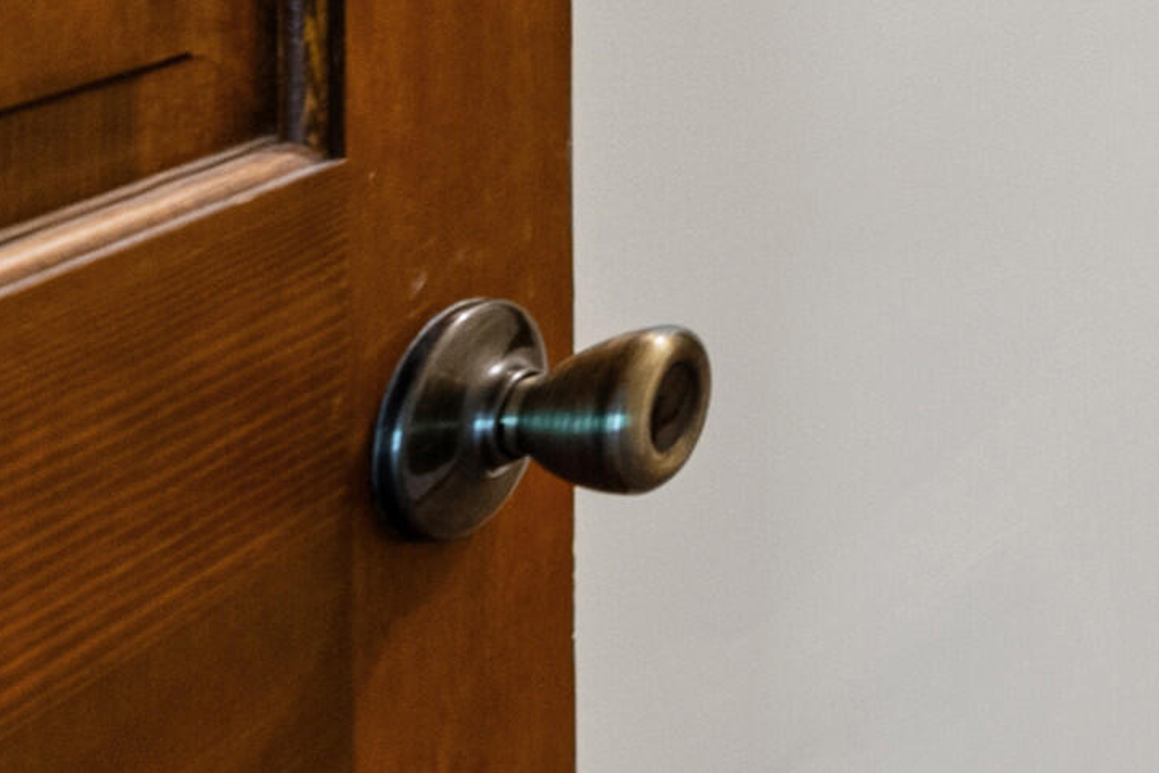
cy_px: -374
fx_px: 2061
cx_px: 2235
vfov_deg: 18.8
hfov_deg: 19.8
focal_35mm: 64
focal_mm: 16
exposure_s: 1/1.25
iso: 800
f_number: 9
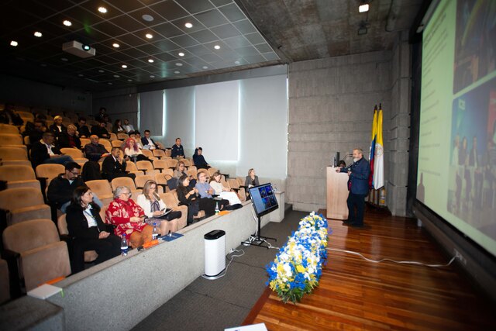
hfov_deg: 93.3
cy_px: 166
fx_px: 234
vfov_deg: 70.5
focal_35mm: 17
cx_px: 248
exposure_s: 1/250
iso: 1250
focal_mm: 17
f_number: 3.2
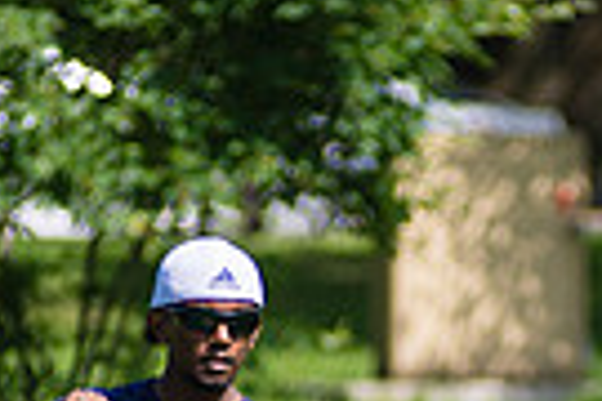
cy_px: 590
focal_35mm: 797
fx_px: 13327
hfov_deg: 2.6
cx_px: 334
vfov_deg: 1.7
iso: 200
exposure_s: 1/2500
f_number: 2.8
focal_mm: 185
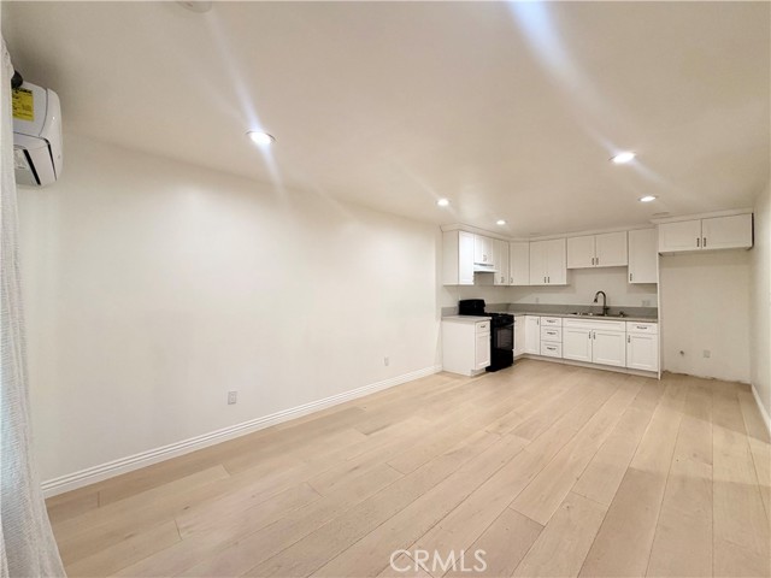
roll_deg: +0.9
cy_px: 289
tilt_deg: -0.5
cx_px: 386
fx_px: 312
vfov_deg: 85.7
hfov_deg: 102.1
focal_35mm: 14
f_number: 2.2
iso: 160
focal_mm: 2.22
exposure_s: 1/120
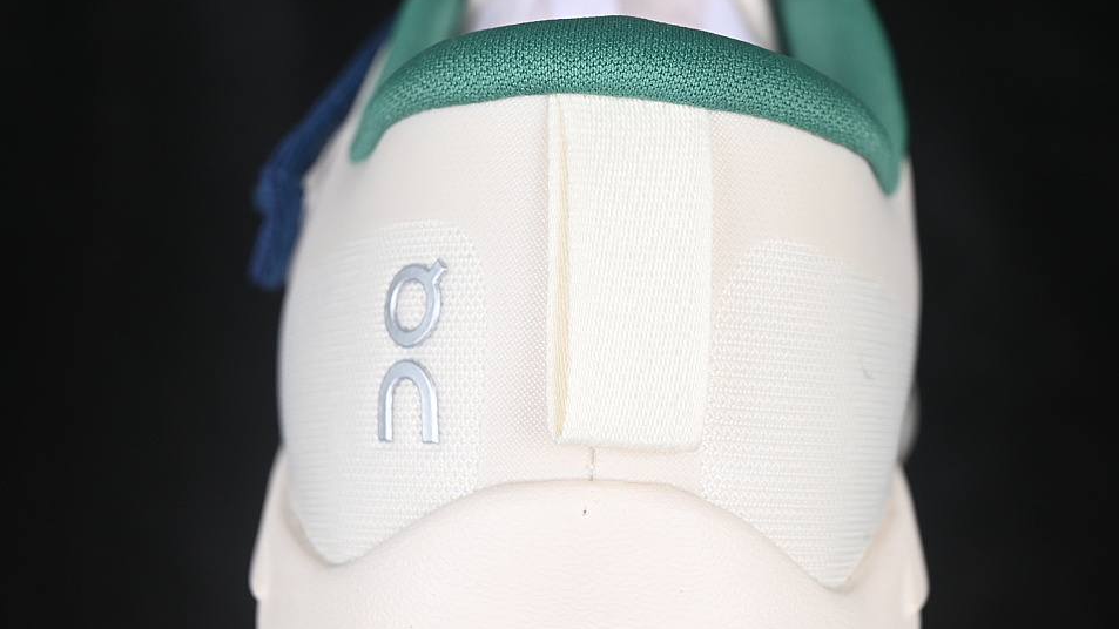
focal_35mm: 89
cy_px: 322
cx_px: 595
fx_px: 2641
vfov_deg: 13.6
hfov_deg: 23.9
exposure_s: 1/80
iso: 160
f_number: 7.1
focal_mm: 50
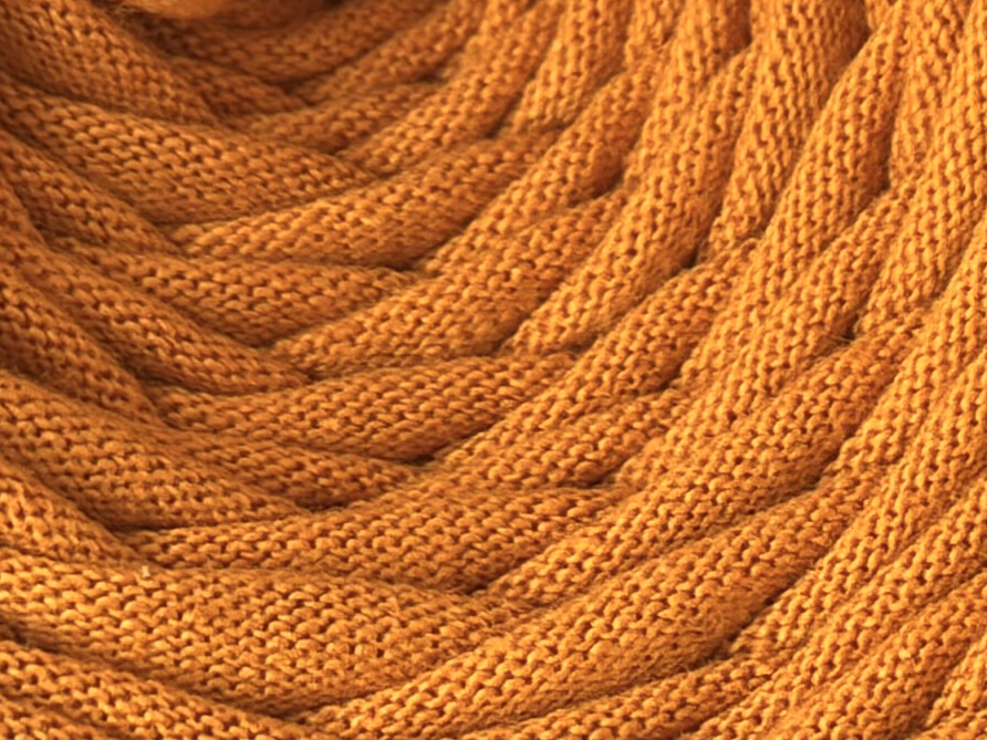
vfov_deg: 8.5
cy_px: -298
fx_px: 4904
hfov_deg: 11.5
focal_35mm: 172
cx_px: 418
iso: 50
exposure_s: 1/61
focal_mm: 5.96
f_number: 1.6
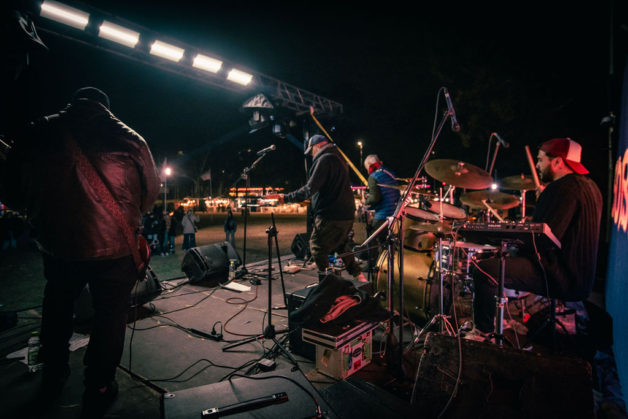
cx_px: 314
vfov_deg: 59.5
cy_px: 210
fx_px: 366
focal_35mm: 21
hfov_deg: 81.2
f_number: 4
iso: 2000
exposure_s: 1/200
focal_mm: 21
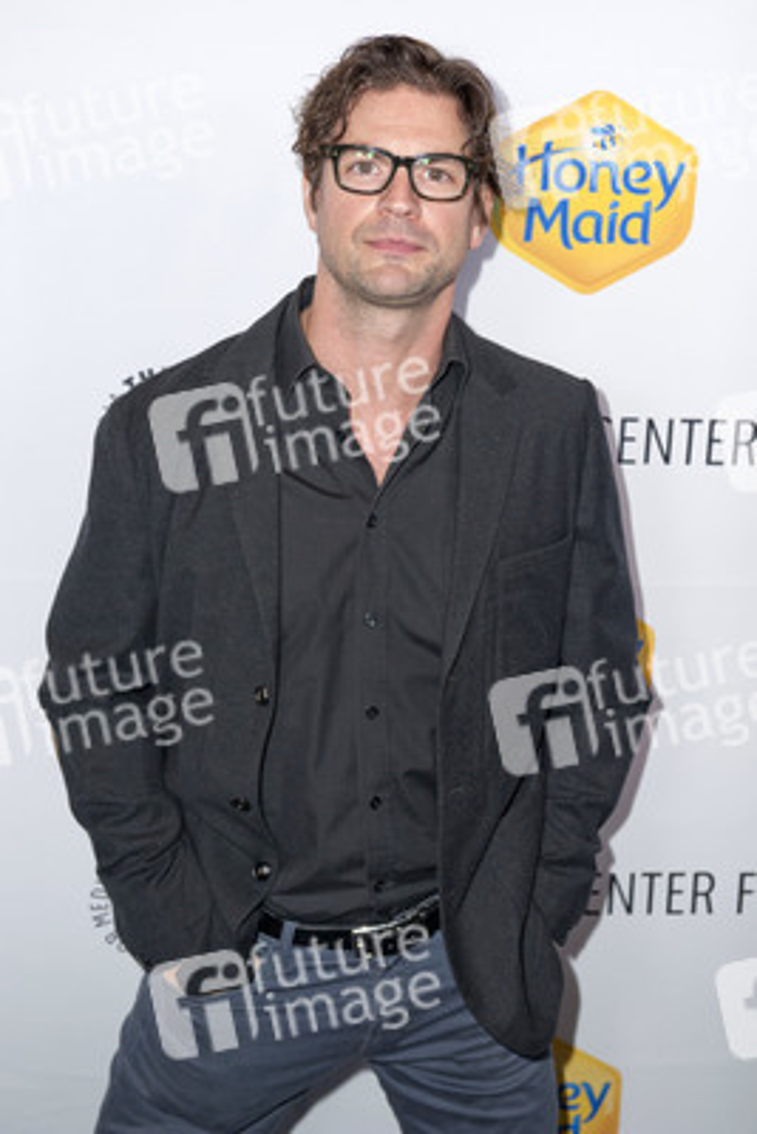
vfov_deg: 34.5
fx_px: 1828
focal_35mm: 58
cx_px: 378
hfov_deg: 23.4
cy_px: 567
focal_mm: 58
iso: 500
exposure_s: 1/400
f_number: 4.5
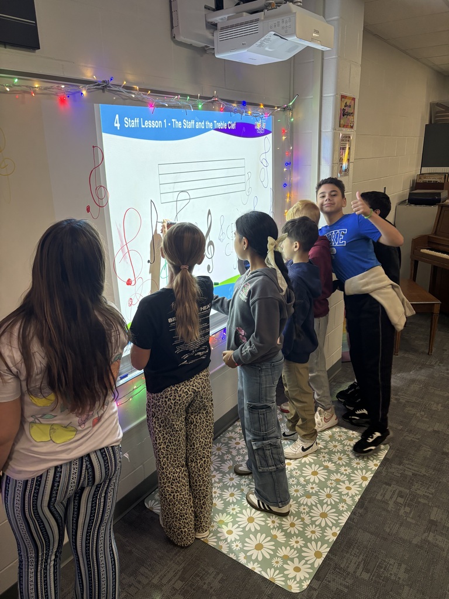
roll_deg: +0.8
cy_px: 300
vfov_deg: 67.3
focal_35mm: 26
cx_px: 224
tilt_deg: -17.8
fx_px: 450
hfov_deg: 53.1
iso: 125
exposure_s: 1/49
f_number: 1.6
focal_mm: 5.96
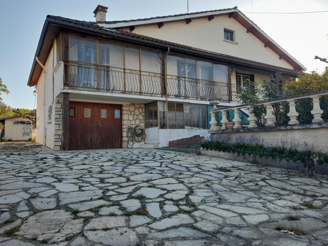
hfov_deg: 67.3
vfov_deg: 53.1
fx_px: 246
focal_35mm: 26
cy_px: 121
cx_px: 163
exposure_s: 1/162
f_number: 2
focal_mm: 4.6
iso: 20
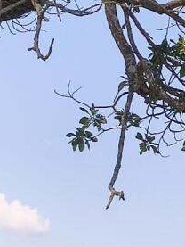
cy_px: 220
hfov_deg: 8.2
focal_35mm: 173
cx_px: 371
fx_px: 1232
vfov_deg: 11.4
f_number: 1.8
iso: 101
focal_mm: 5.56
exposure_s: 1/1484
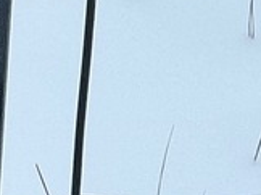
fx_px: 3674
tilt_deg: -18.8
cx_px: -383
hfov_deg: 4.0
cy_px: 111
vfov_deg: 3.0
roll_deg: -0.4
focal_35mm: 488
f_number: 2.8
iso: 32
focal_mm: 9
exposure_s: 1/127
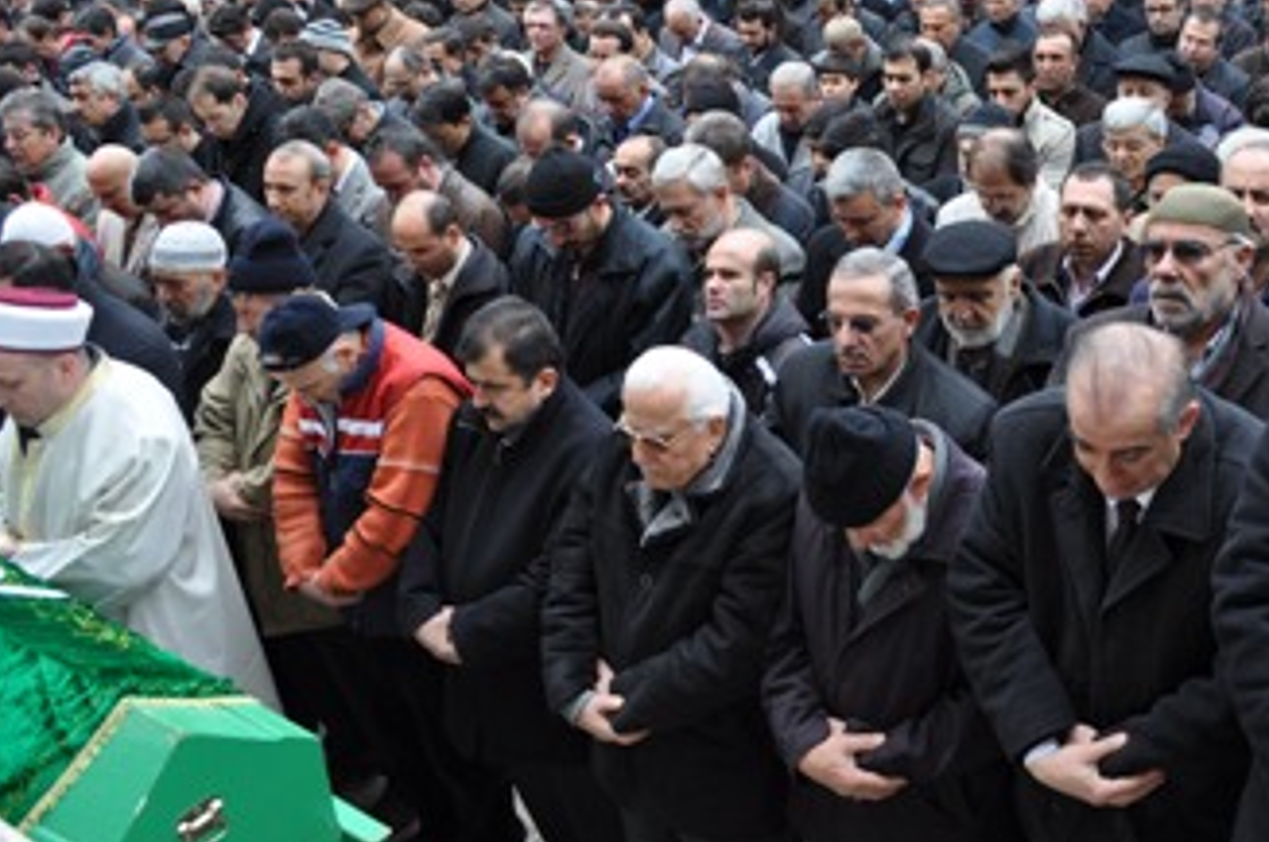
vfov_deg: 35.4
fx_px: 1302
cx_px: 749
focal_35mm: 37
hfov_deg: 51.7
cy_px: 268
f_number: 5.6
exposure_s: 1/125
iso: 250
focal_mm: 18
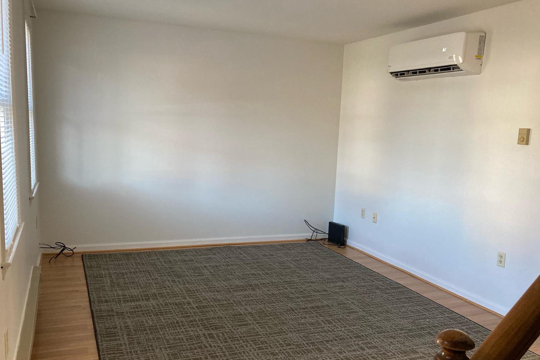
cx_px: 277
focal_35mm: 33
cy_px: 204
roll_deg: -3.1
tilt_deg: -9.6
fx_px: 495
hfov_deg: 57.2
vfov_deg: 39.9
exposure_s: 1/60
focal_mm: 3.99
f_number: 1.8
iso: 160
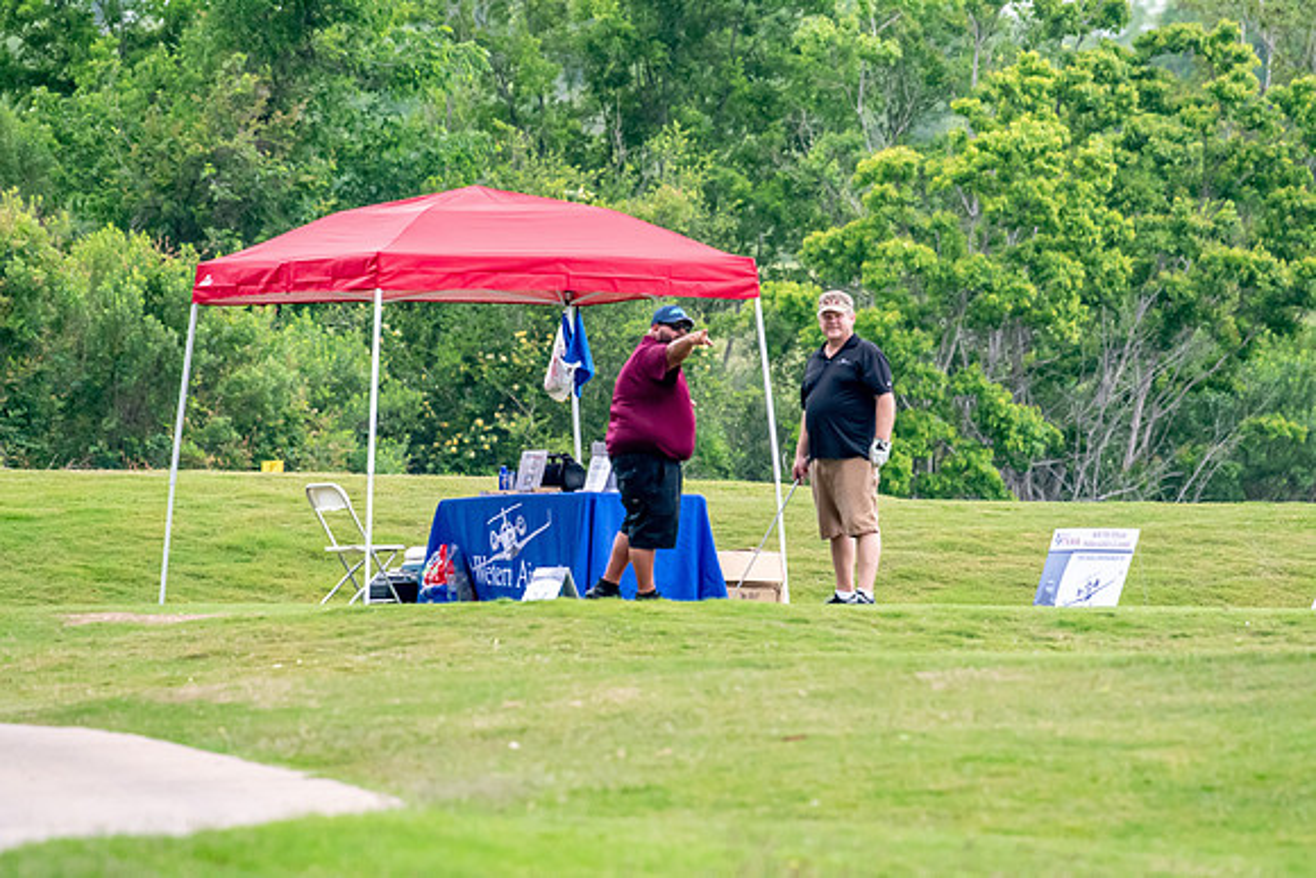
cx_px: 658
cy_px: 439
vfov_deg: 2.5
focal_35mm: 555
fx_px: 20292
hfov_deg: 3.7
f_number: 5.6
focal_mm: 370
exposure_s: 1/2000
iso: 2500
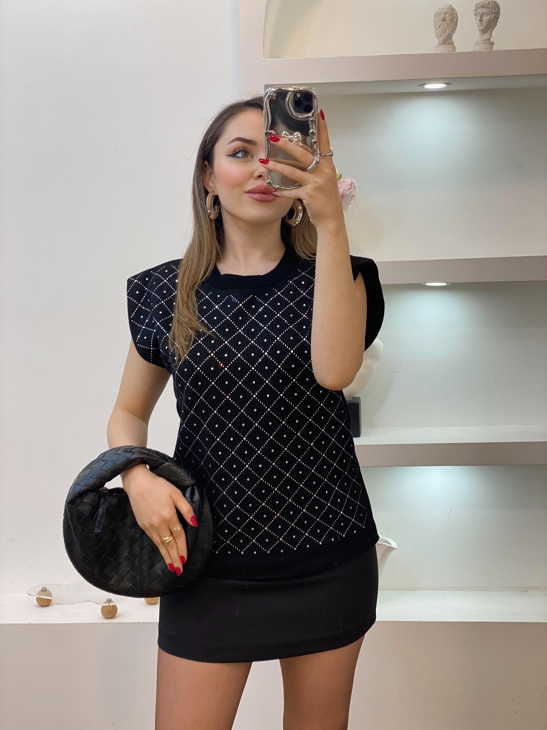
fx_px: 1096
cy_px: 365
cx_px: 274
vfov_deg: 36.8
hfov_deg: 28.0
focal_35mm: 52
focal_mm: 6
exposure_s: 1/100
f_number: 2
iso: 80
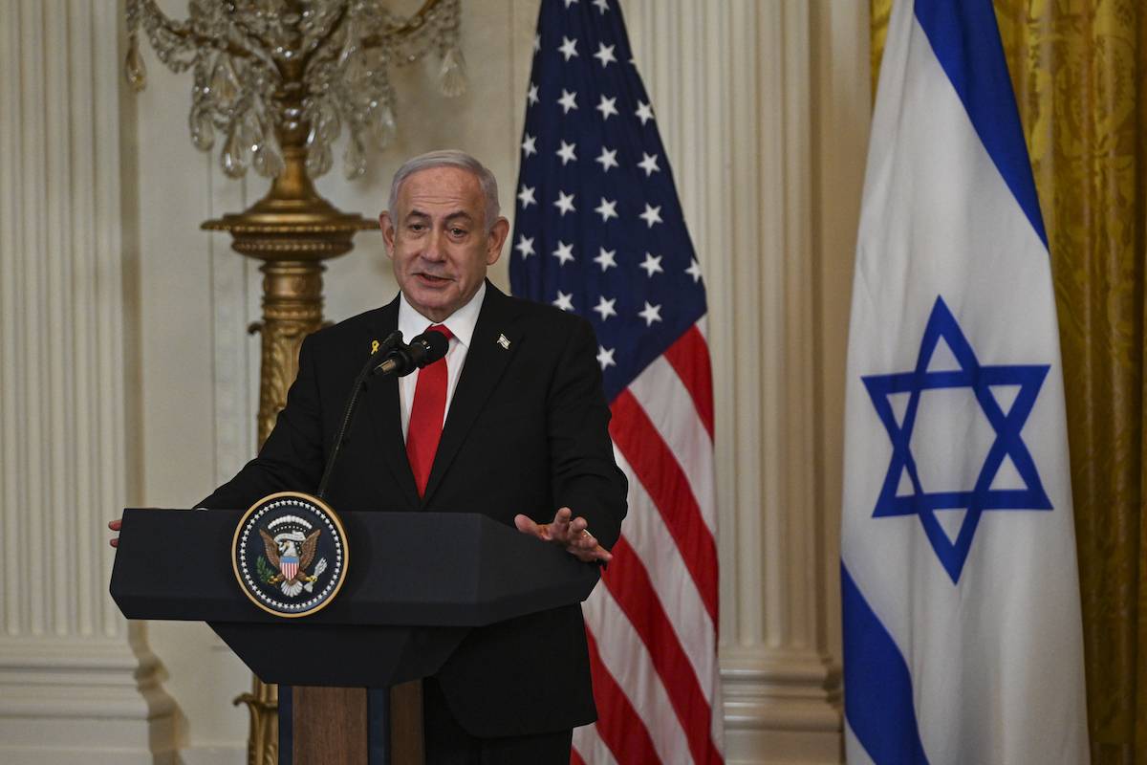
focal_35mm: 200
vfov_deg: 6.9
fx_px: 6372
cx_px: 574
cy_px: 382
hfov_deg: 10.3
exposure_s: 1/320
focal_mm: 200
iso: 2500
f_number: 2.8
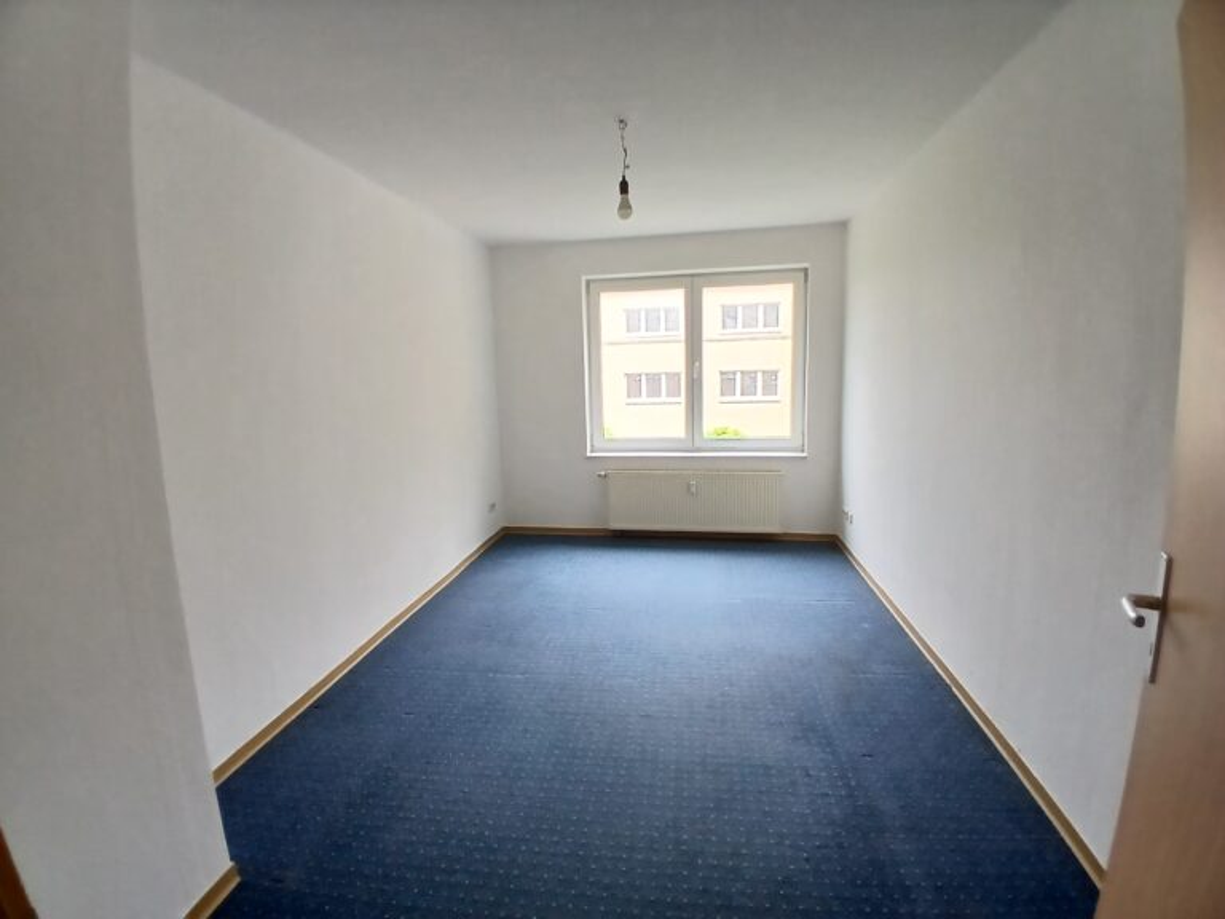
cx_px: 612
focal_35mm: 17
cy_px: 460
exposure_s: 1/50
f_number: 2.2
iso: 125
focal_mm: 1.4
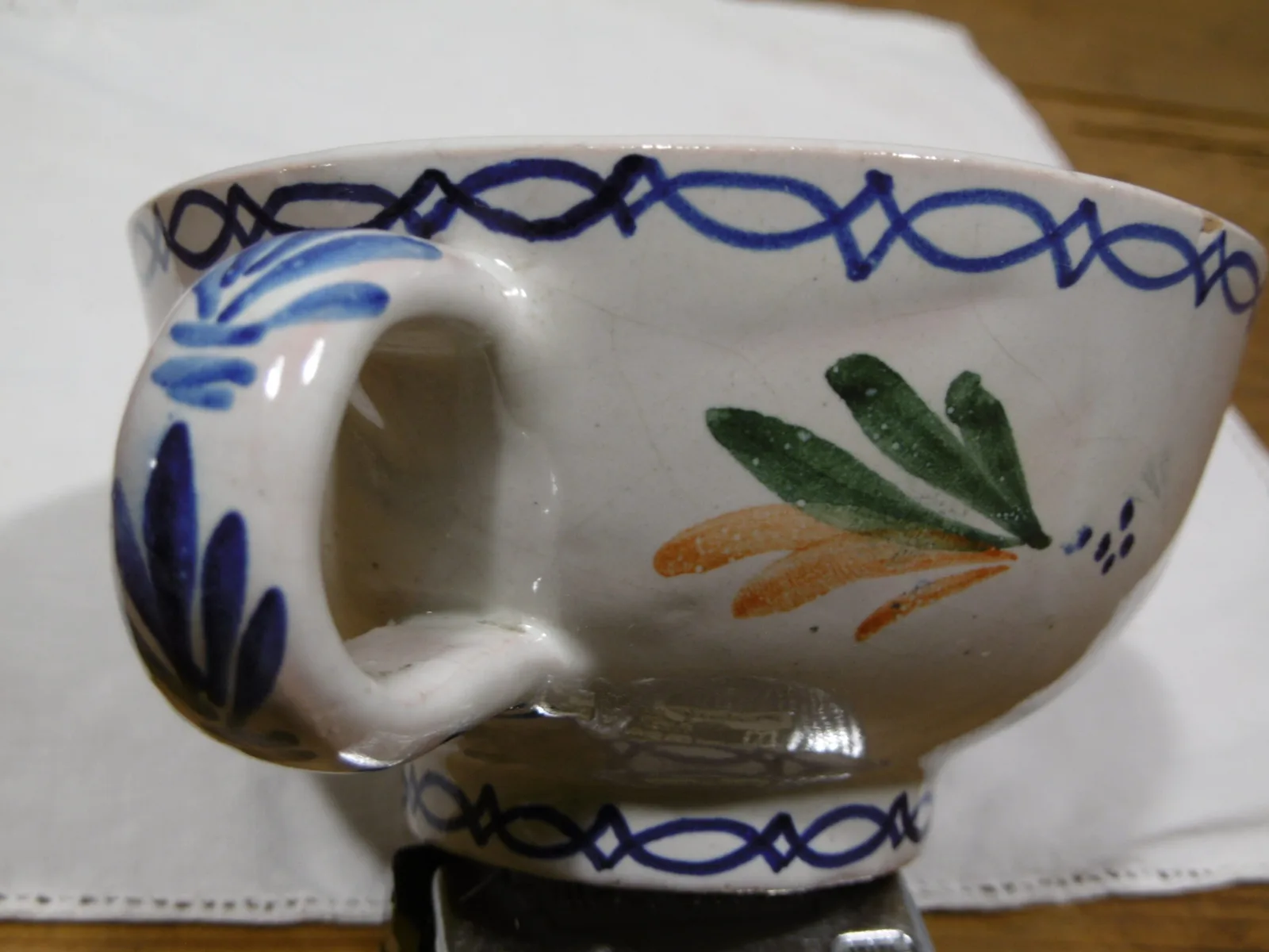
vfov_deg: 33.6
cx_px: 634
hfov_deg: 43.9
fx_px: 1576
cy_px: 476
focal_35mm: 43
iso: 100
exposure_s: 1/15
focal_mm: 7.7
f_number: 3.8
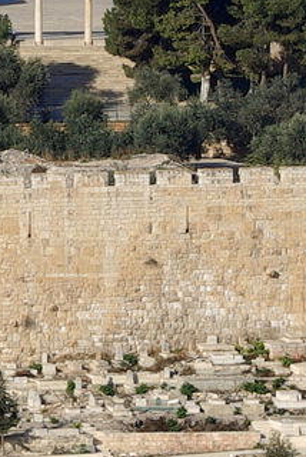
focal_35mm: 674
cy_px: -232
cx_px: -255
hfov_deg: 2.0
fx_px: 8574
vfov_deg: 3.0
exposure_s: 1/180
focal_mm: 75
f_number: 16
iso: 100
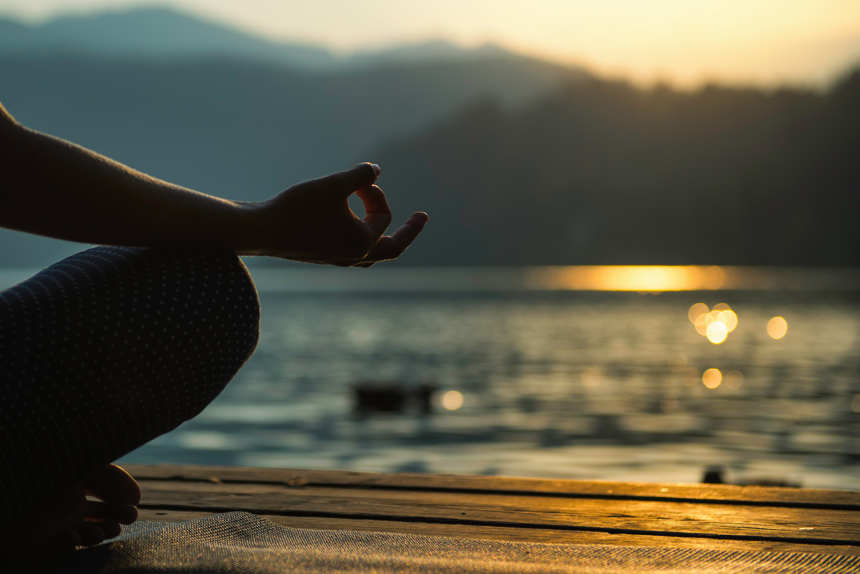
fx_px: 2294
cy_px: 219
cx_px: 274
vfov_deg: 14.2
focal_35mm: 96
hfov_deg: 21.1
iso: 100
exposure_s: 1/1250
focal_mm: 70
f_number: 3.2
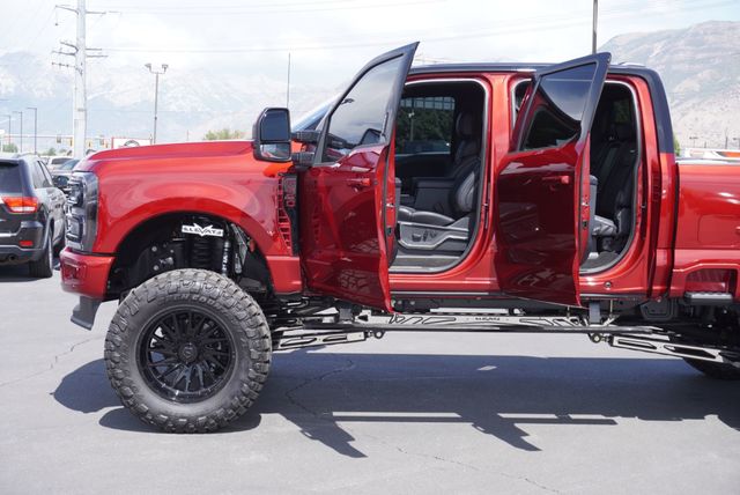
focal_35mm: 52
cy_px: 248
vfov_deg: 25.8
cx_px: 370
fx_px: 1080
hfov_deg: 37.8
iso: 100
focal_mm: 35
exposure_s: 1/125
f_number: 7.1
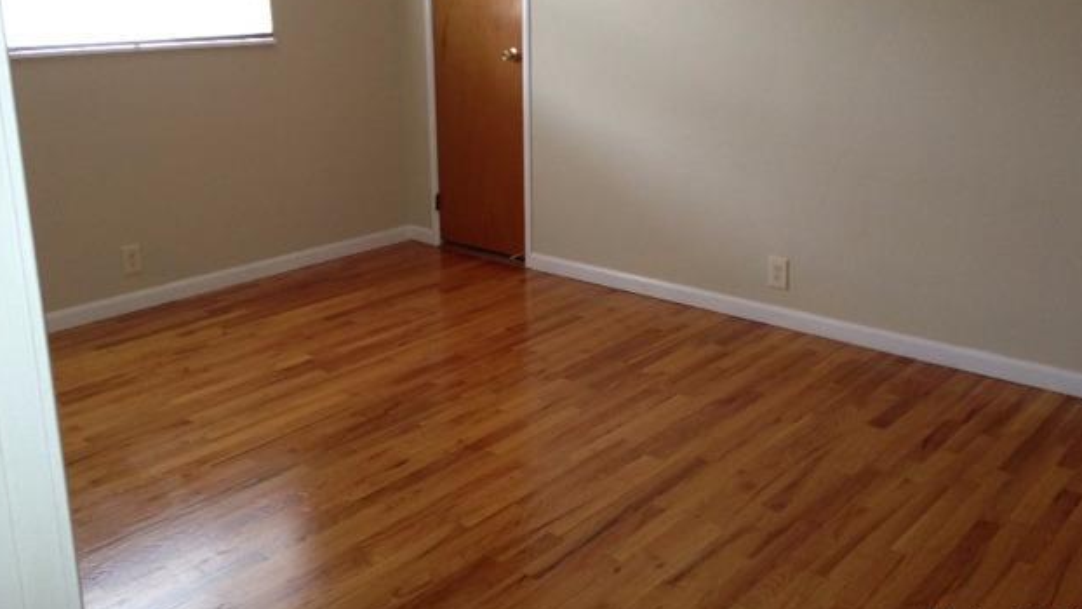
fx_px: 1062
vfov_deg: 31.9
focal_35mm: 37
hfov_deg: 54.0
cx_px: 538
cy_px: 228
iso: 160
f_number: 2.4
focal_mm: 4.13
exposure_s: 1/20
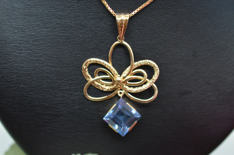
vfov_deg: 22.5
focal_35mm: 60
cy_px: 78
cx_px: 117
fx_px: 389
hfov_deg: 33.5
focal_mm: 40
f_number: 4
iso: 3200
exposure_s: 1/1000
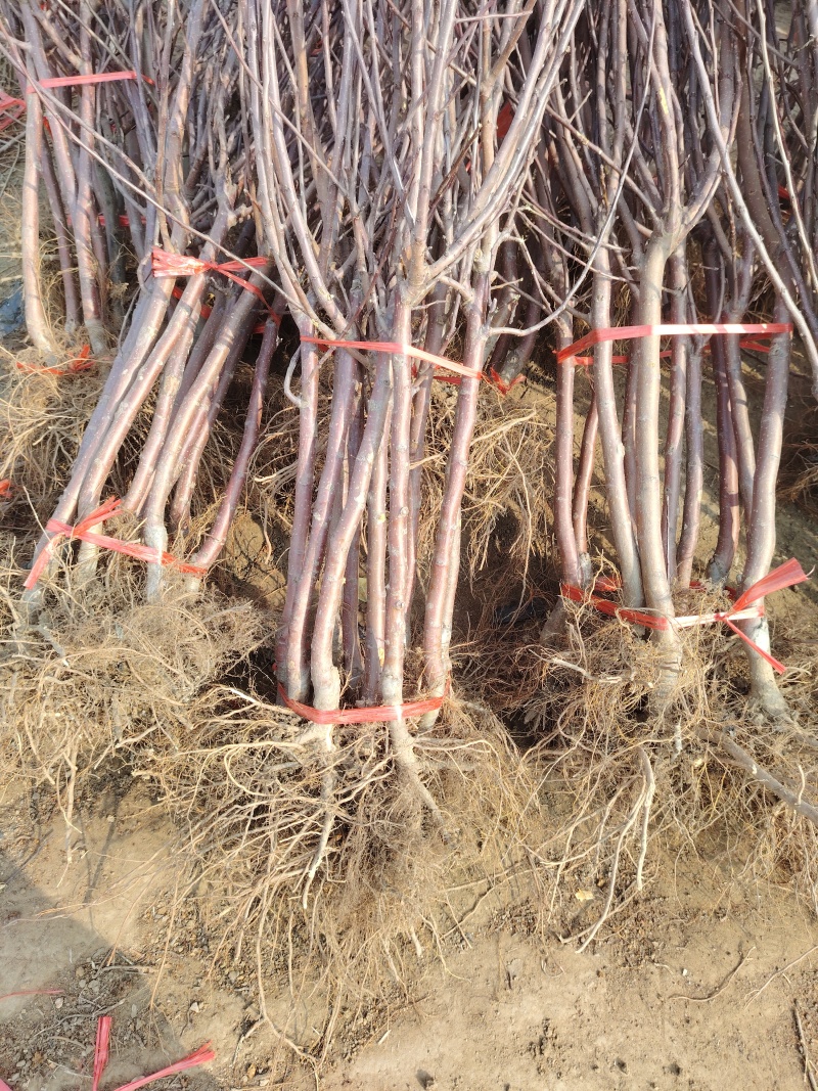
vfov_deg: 71.6
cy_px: 546
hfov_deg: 56.8
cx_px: 409
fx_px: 756
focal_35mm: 24
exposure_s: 1/208
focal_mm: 5.25
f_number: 1.75
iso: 100
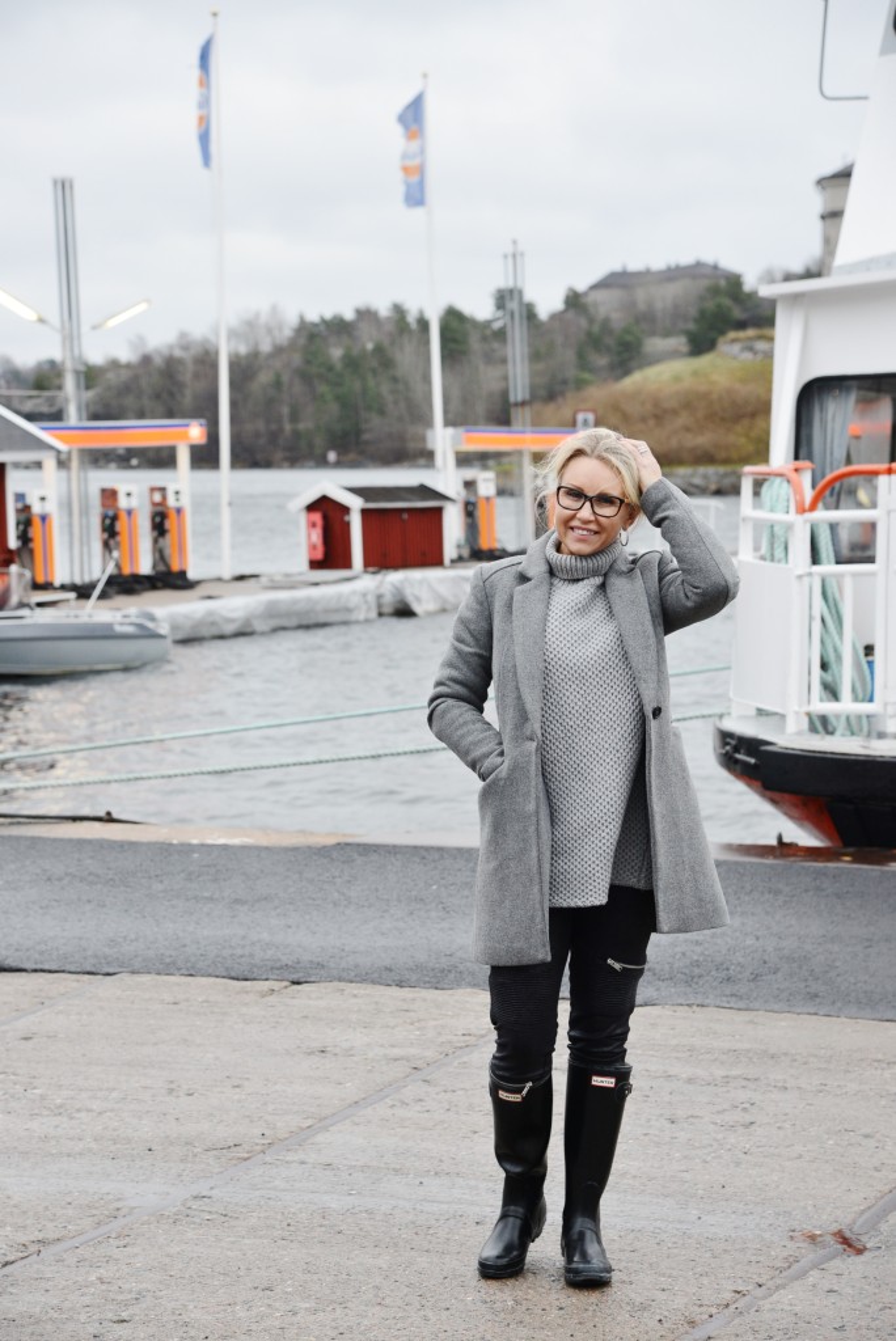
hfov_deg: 16.7
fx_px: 3057
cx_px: 448
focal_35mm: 82
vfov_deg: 24.7
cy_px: 670
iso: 800
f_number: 5.6
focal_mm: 82
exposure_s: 1/60
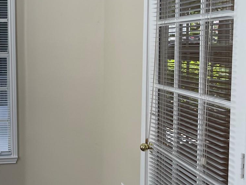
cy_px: 77
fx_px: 377
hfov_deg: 34.1
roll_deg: +0.0
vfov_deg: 27.5
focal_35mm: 53
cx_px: 22
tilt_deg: -6.9
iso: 32
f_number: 1.6
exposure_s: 1/177
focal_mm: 5.1
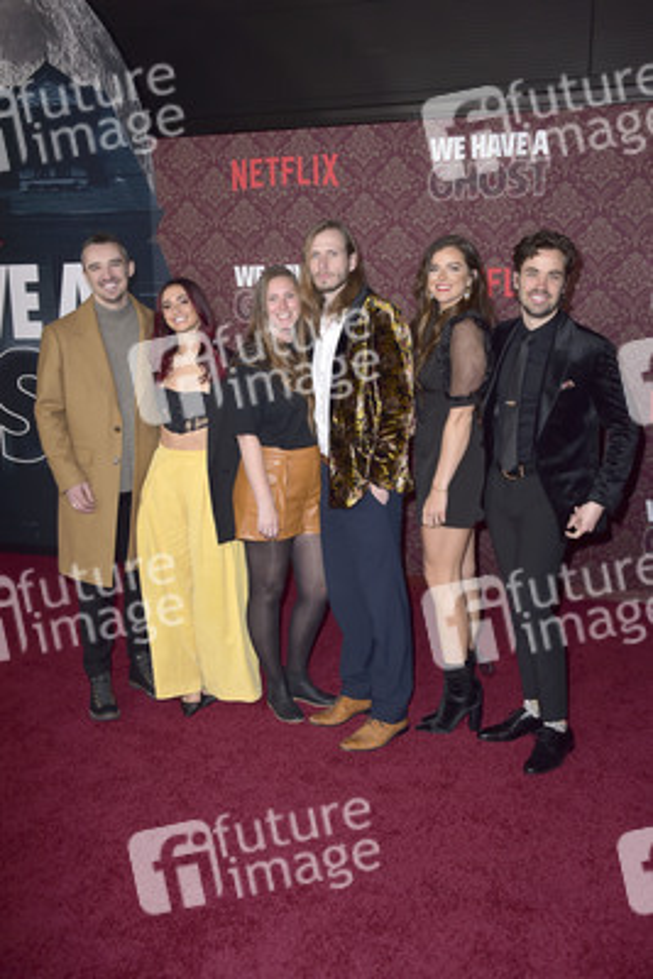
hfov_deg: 35.1
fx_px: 1033
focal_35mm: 38
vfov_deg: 50.7
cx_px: 326
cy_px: 490
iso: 400
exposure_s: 1/250
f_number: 6.3
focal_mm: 38
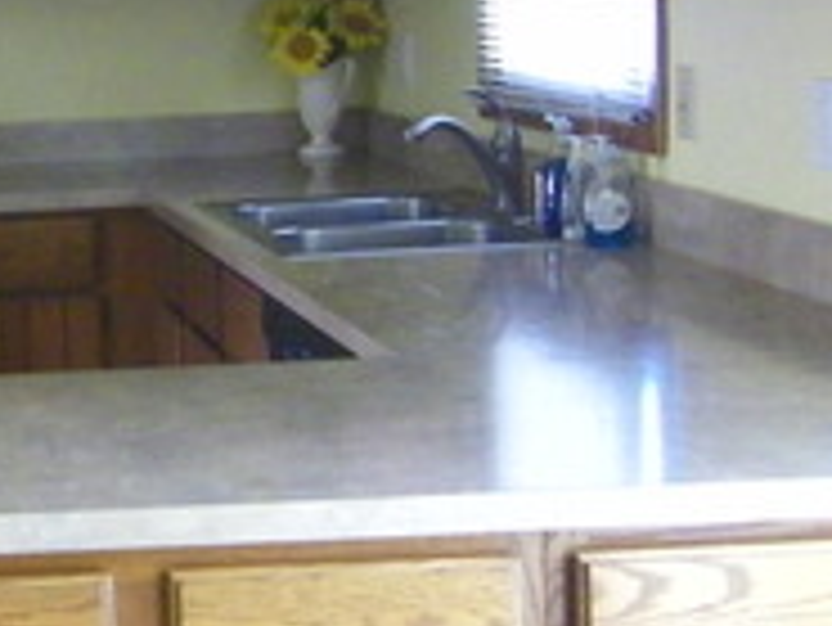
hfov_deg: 18.8
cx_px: -243
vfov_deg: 15.1
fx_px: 2333
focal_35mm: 97
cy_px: 99
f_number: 2.6
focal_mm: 4.9
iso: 400
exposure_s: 1/30
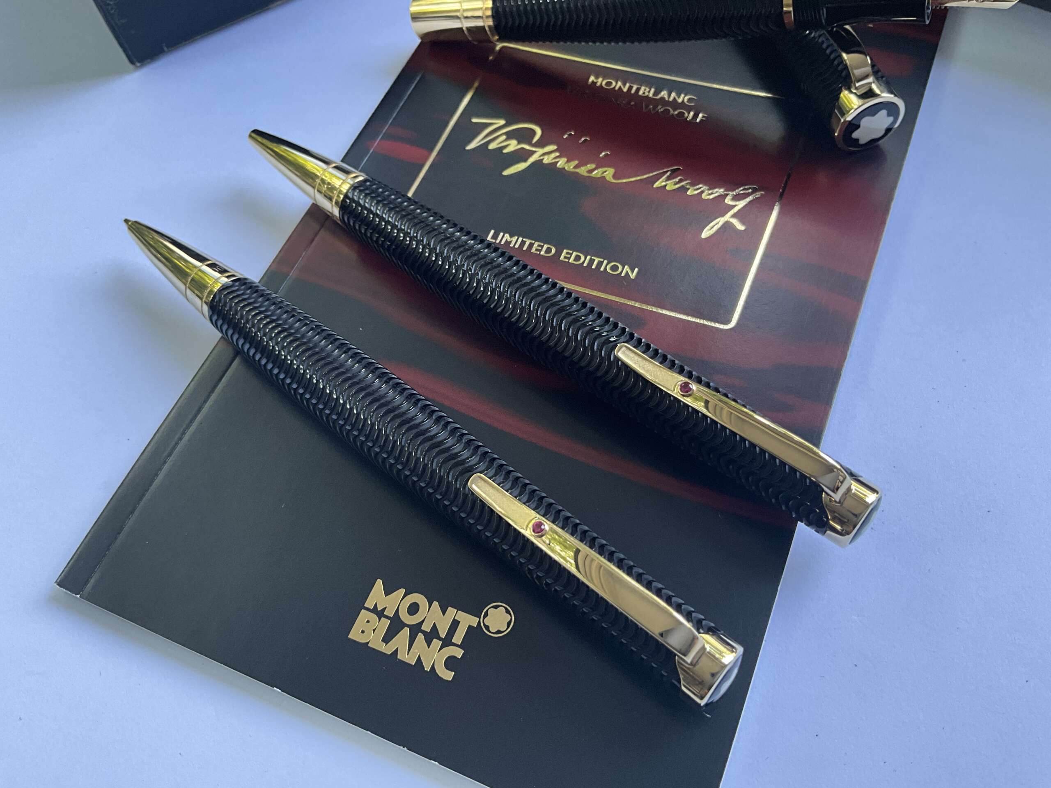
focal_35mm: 29
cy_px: 394
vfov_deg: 48.2
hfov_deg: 61.7
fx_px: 880
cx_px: 526
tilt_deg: -59.6
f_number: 1.8
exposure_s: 1/102
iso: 64
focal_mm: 3
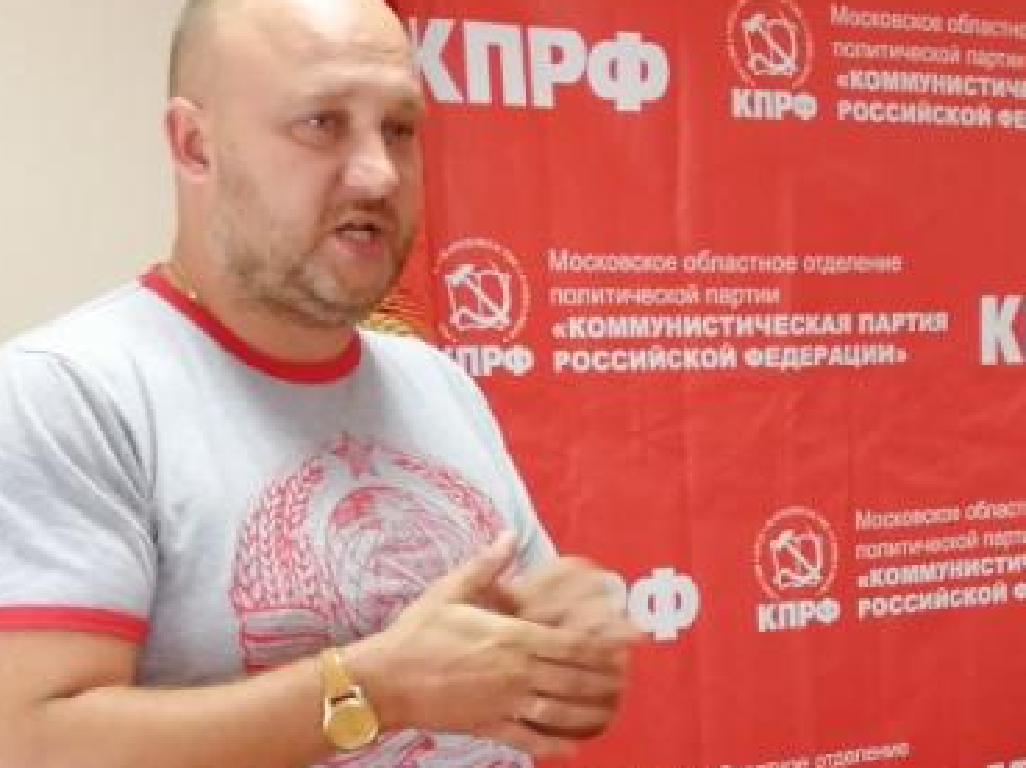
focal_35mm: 75
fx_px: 2221
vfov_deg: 19.1
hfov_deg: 25.3
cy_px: 765
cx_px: 915
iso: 200
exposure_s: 1/33.3
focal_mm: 3.95
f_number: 1.8
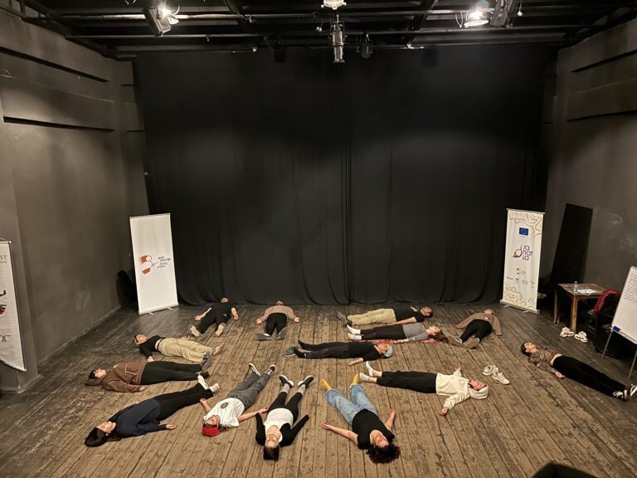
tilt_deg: -11.2
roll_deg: +1.0
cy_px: 239
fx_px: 478
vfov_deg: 53.1
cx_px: 318
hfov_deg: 67.3
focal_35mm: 26
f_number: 1.5
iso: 1600
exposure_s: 1/9
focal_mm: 5.7
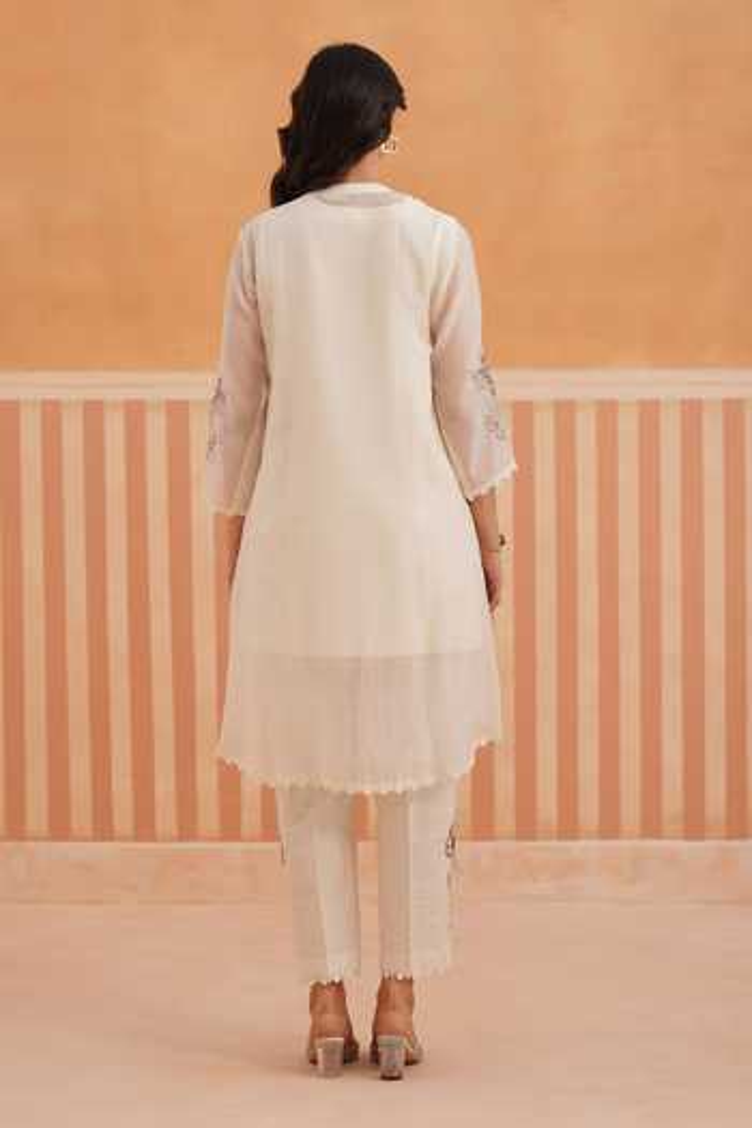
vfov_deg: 28.8
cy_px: 564
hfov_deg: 19.5
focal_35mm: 70
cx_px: 376
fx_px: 2193
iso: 320
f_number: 4
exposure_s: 1/125
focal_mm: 70
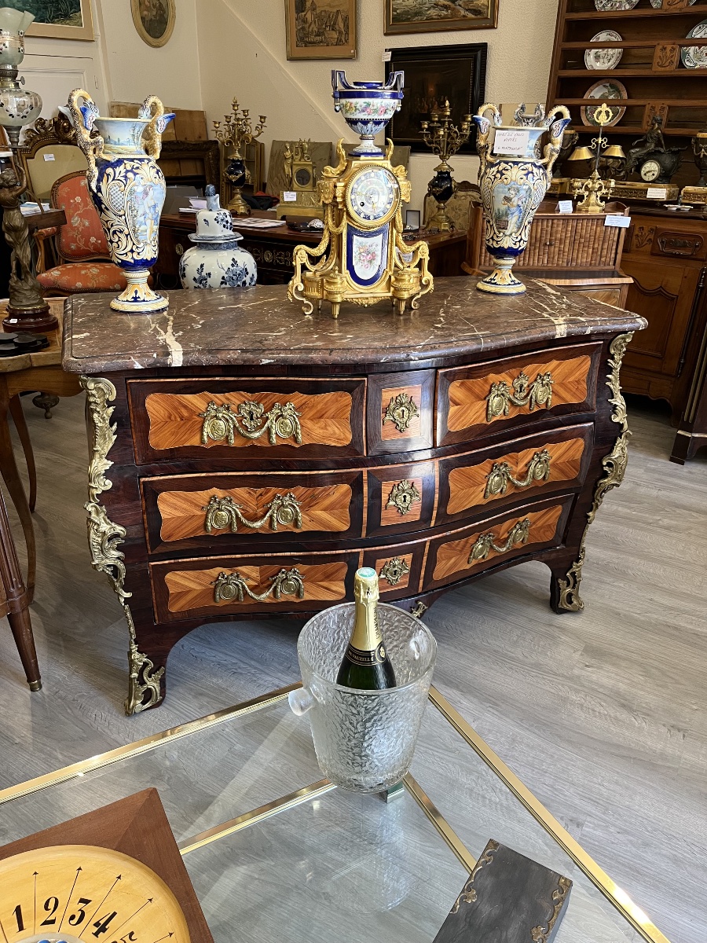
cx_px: 354
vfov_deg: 67.3
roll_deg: -0.9
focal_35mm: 26
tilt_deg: -27.7
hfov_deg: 53.1
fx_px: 708
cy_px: 472
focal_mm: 5.1
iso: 125
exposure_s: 1/70
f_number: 1.6
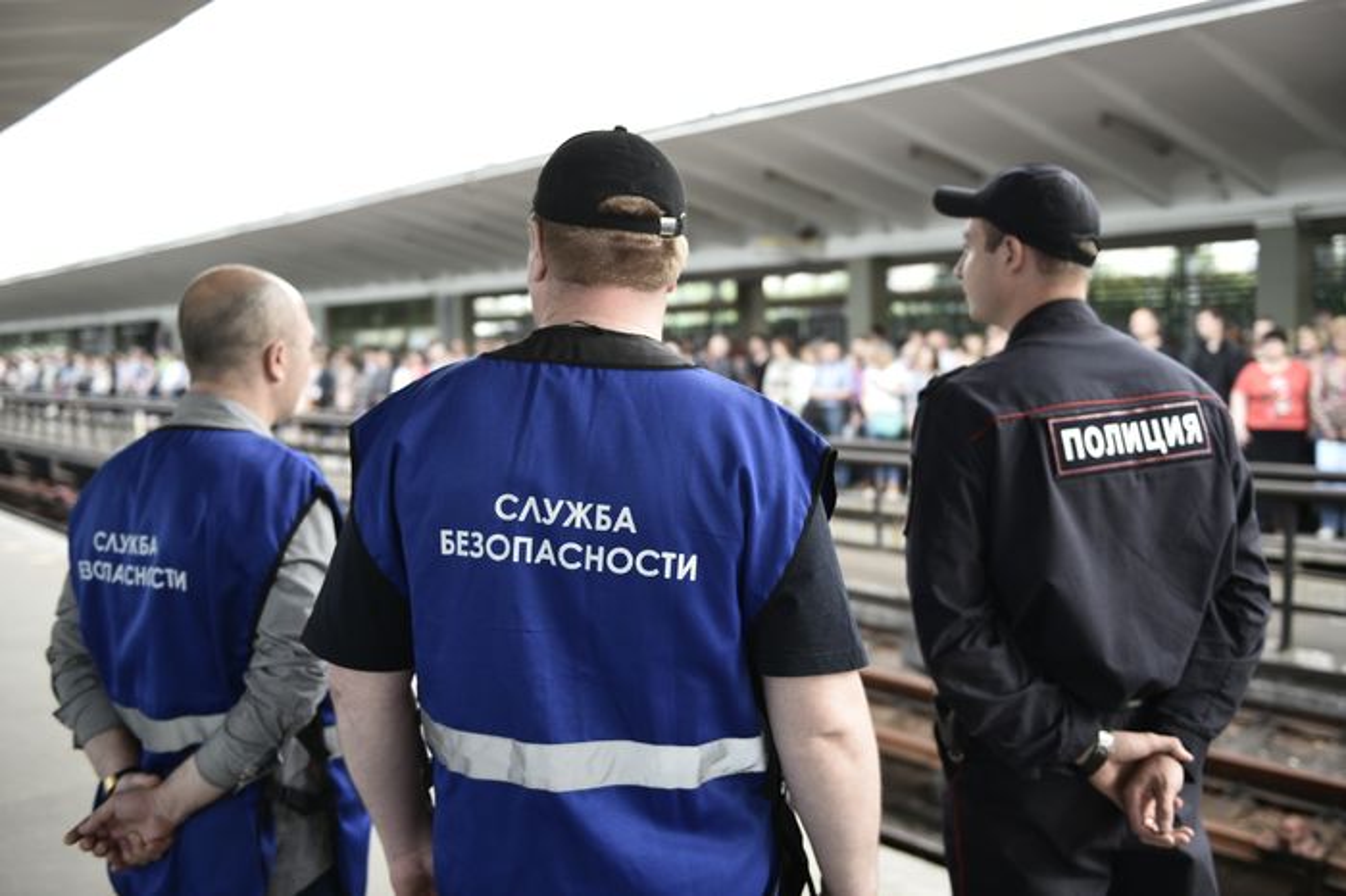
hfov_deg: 55.8
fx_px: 1271
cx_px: 673
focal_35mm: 34
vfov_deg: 38.8
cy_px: 448
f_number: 2.8
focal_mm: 34
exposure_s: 1/200
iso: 200
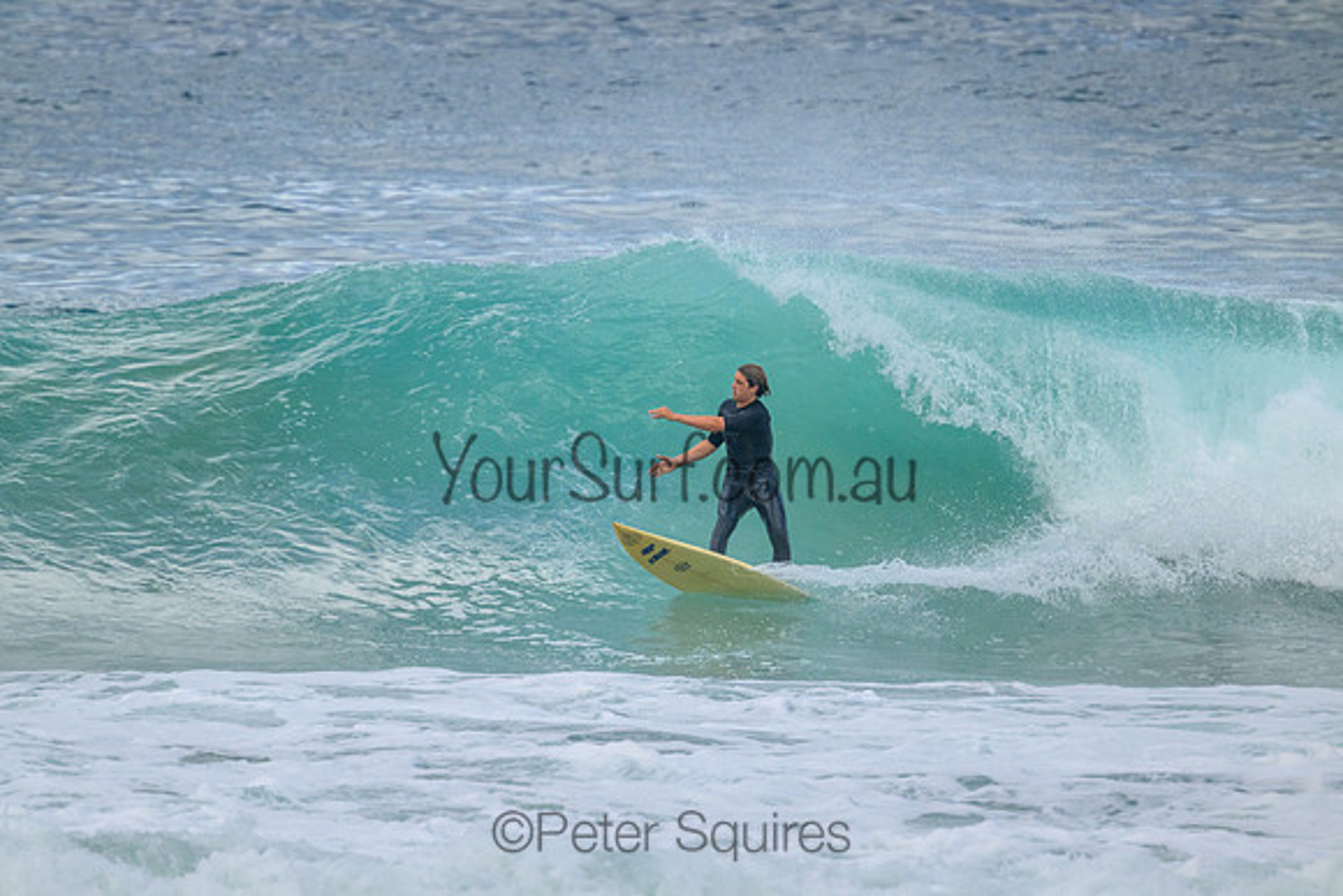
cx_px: 672
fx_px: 29850
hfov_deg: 2.6
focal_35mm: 800
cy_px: 448
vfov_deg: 1.7
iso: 1250
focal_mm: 800
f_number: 11
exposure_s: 1/2000
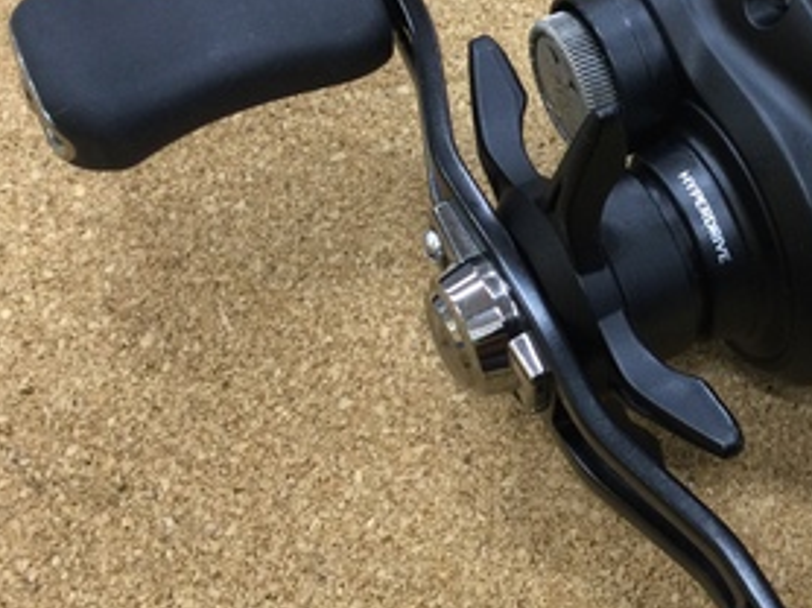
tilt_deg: -61.4
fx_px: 1570
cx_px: 815
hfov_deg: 27.3
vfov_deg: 21.9
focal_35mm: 67
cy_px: 257
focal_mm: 3.3
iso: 50
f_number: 2.4
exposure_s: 1/30
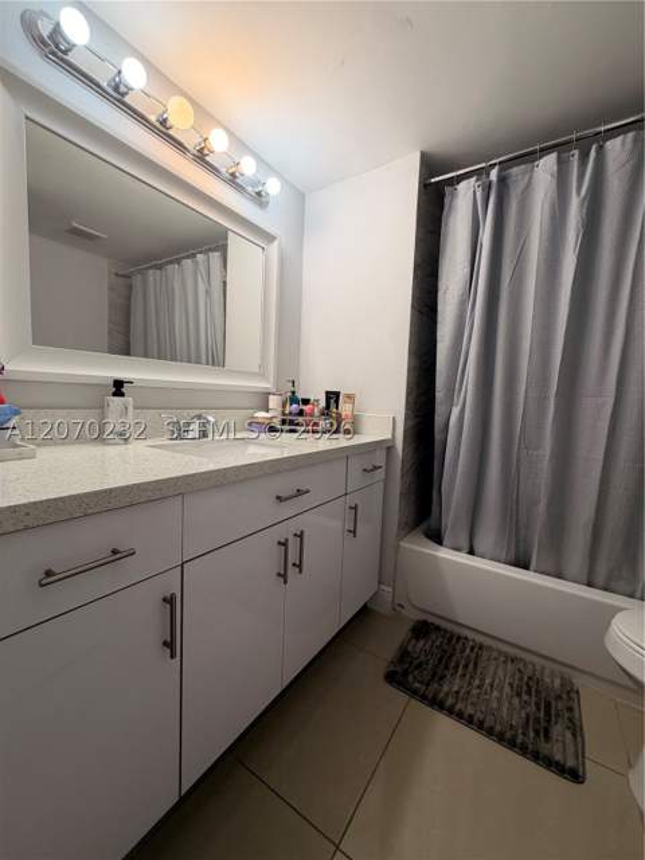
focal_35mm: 14
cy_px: 430
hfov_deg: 85.7
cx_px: 322
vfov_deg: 102.1
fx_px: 348
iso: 50
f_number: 2.2
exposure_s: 1/120
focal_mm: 2.22
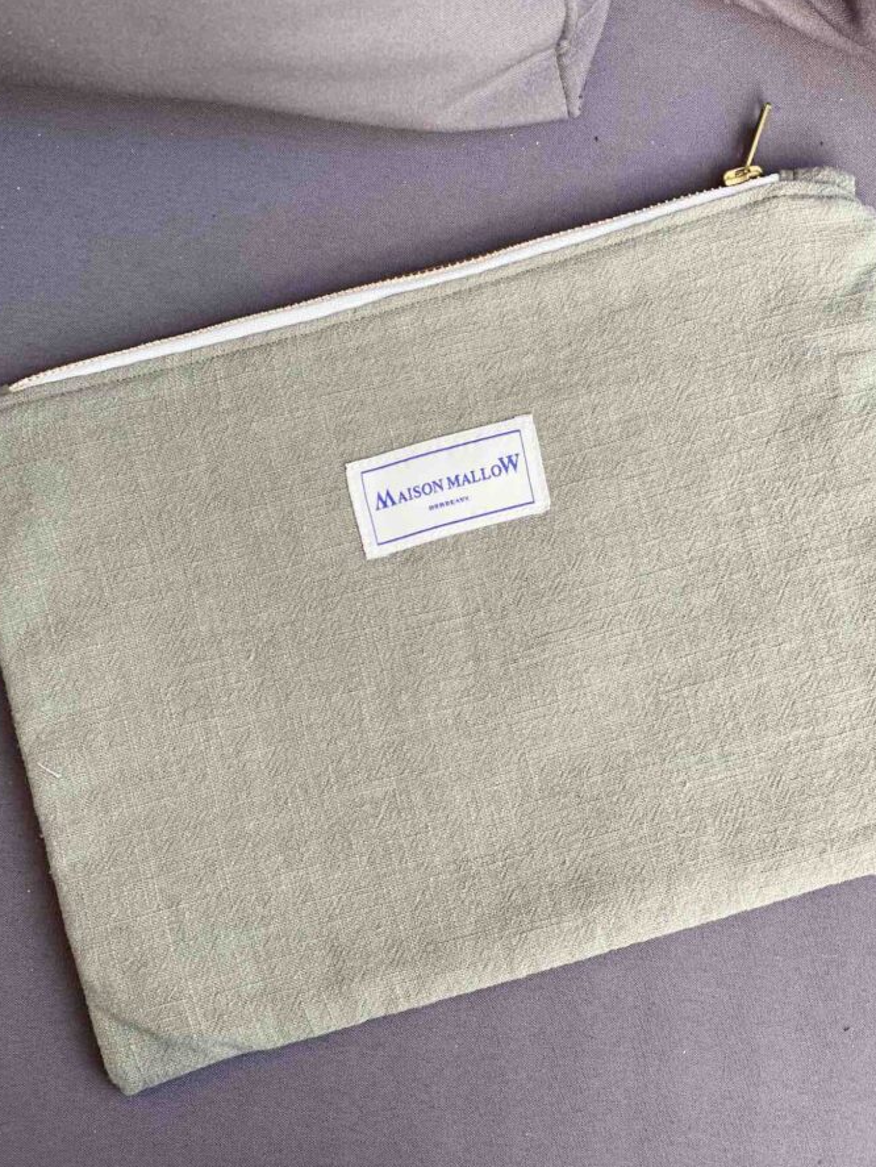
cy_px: 566
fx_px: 2023
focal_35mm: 60
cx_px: 487
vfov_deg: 32.2
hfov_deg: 24.4
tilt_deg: -86.7
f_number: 2
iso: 32
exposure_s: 1/122
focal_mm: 6
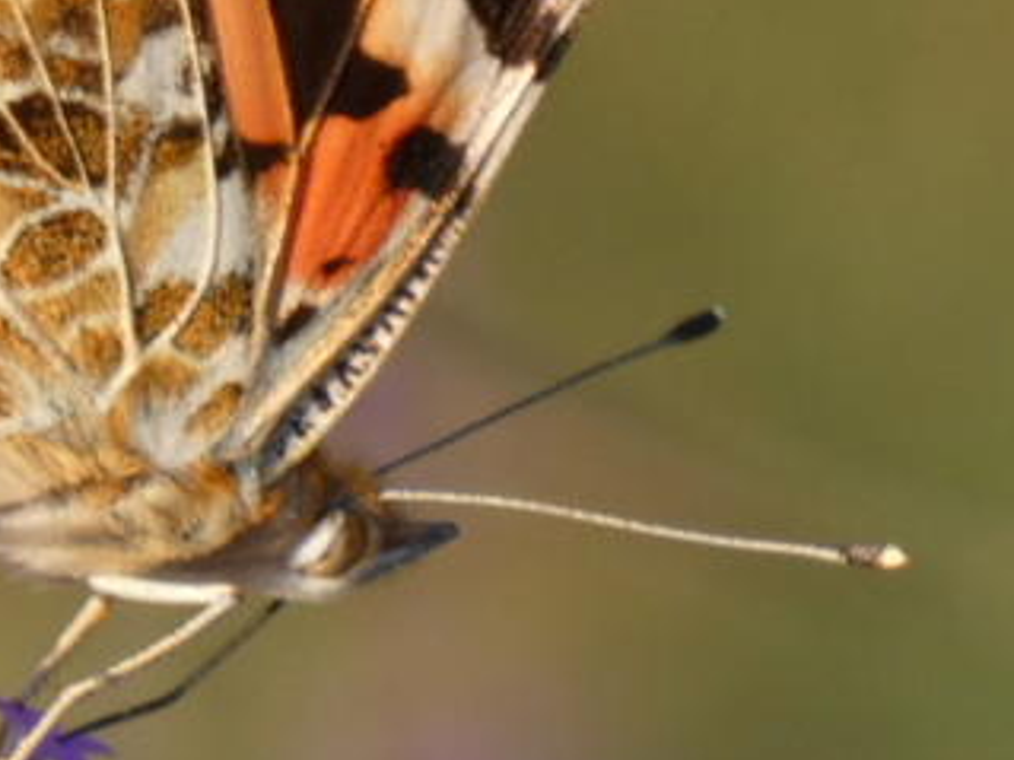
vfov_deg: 0.8
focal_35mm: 1916
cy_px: 162
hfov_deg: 1.0
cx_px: -97
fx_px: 56104
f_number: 5.6
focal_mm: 128.4
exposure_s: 1/100
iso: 125
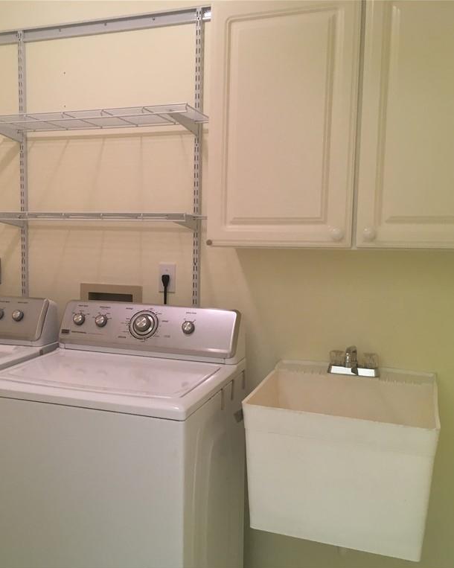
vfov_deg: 47.9
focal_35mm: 38
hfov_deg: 38.6
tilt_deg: -3.5
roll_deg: -2.1
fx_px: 638
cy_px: 285
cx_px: 143
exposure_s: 1/30
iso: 50
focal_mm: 4.15
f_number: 2.2
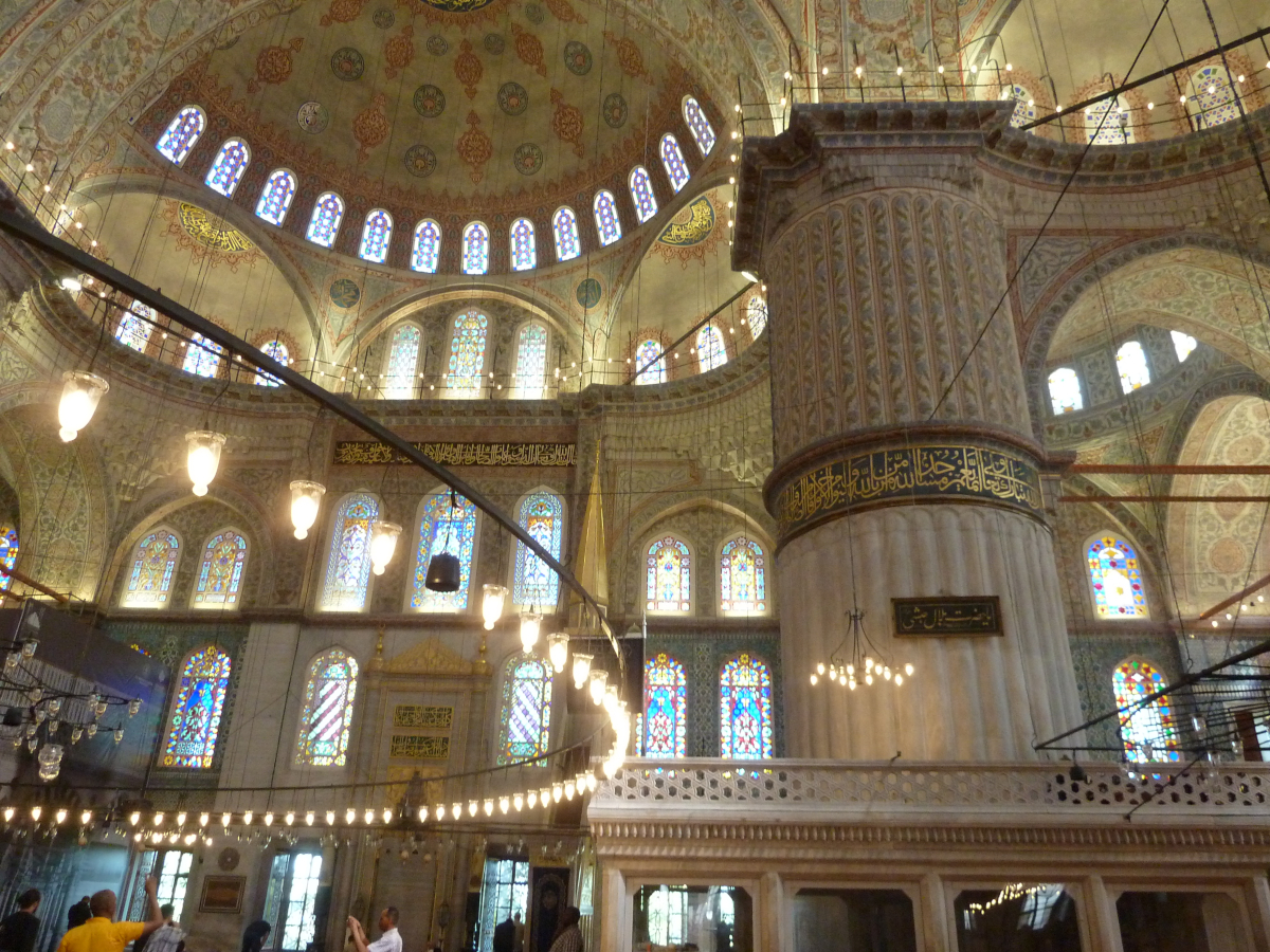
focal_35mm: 25
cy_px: 476
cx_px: 635
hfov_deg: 69.4
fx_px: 917
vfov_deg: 54.9
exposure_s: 1/30
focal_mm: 4.1
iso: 400
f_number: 3.3
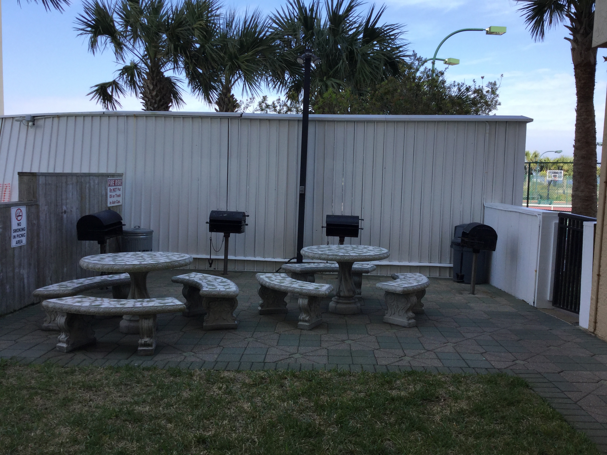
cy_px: 228
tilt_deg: -2.8
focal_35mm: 31
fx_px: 544
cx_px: 304
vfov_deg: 45.4
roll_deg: -0.8
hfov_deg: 58.4
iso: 25
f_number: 2.4
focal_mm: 3.3
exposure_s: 1/582
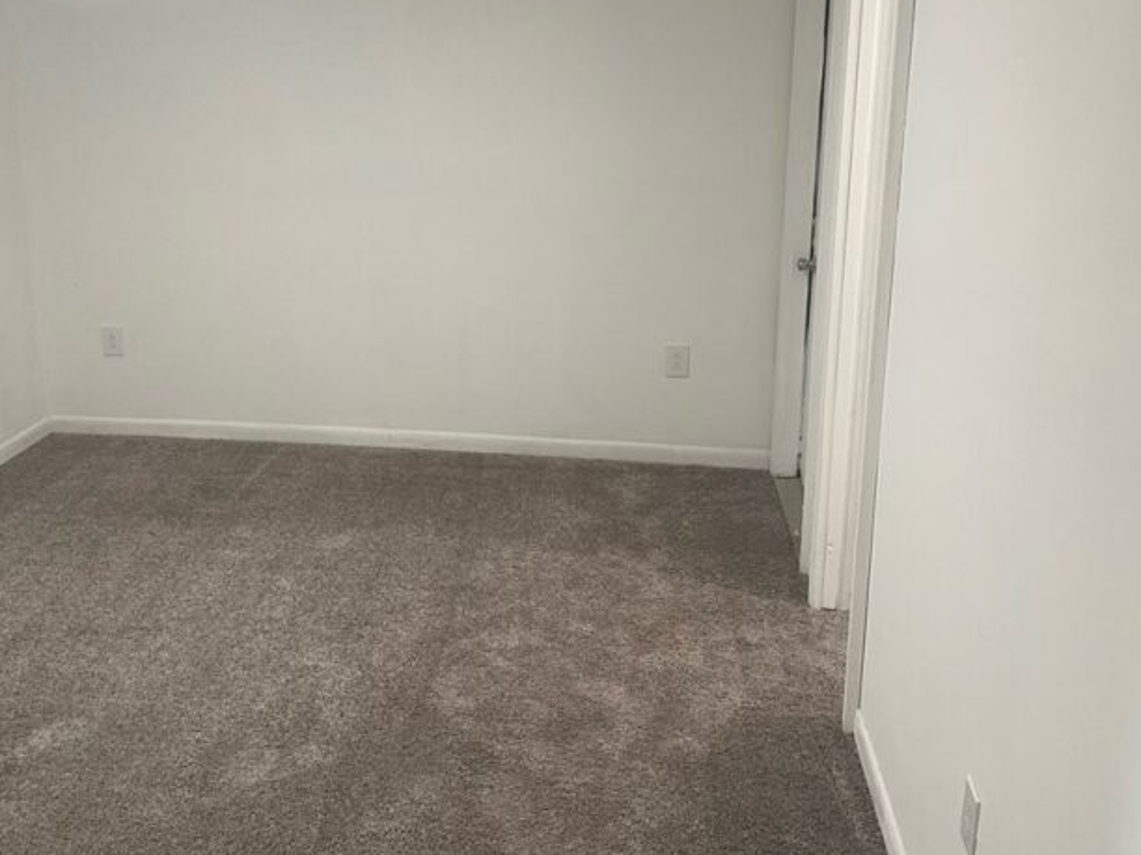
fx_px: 1121
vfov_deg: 41.5
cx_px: 444
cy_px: 332
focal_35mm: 34
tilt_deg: -14.0
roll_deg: +1.2
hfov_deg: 53.5
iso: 160
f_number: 1.8
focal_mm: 4.25
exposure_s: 1/60
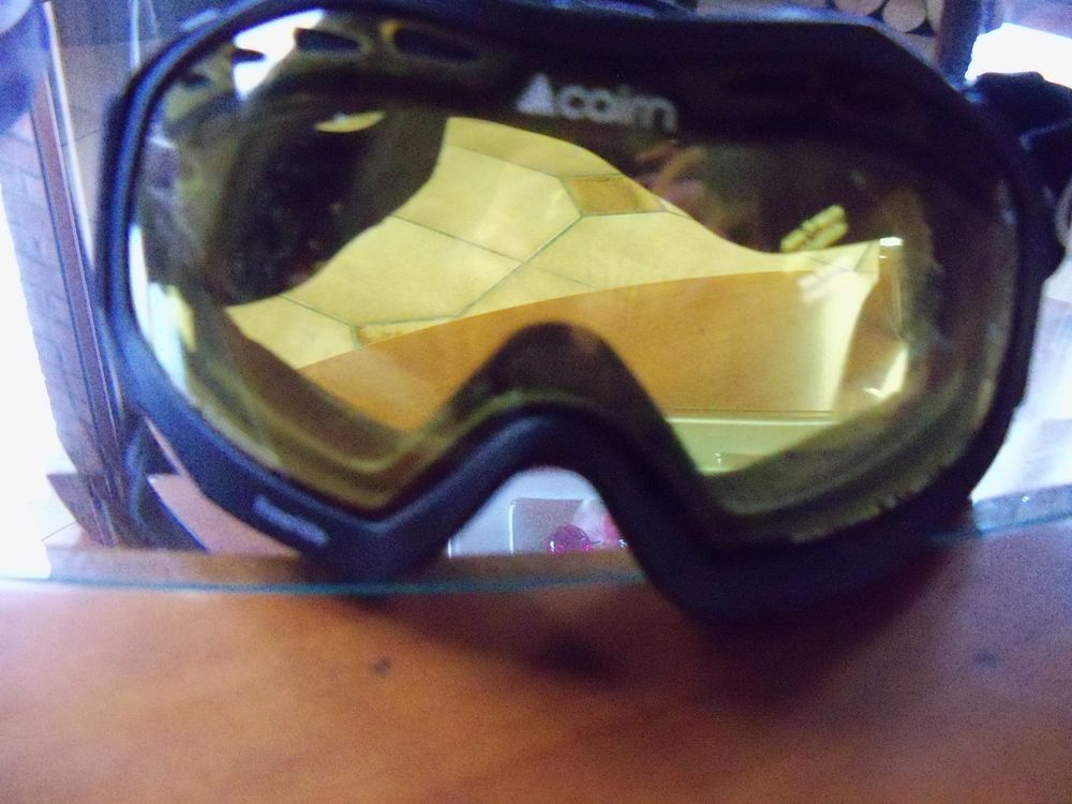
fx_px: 1084
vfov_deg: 40.7
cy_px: 402
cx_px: 536
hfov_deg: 52.6
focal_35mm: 35
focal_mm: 6.2
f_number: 3.5
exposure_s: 1/15
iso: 1600
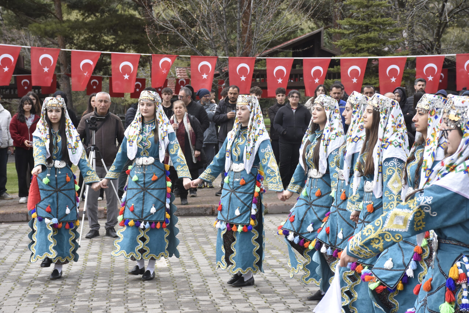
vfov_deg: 15.2
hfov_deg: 22.6
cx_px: 234
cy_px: 156
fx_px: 1172
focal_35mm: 90
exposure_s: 1/1000
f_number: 8
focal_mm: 60
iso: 800
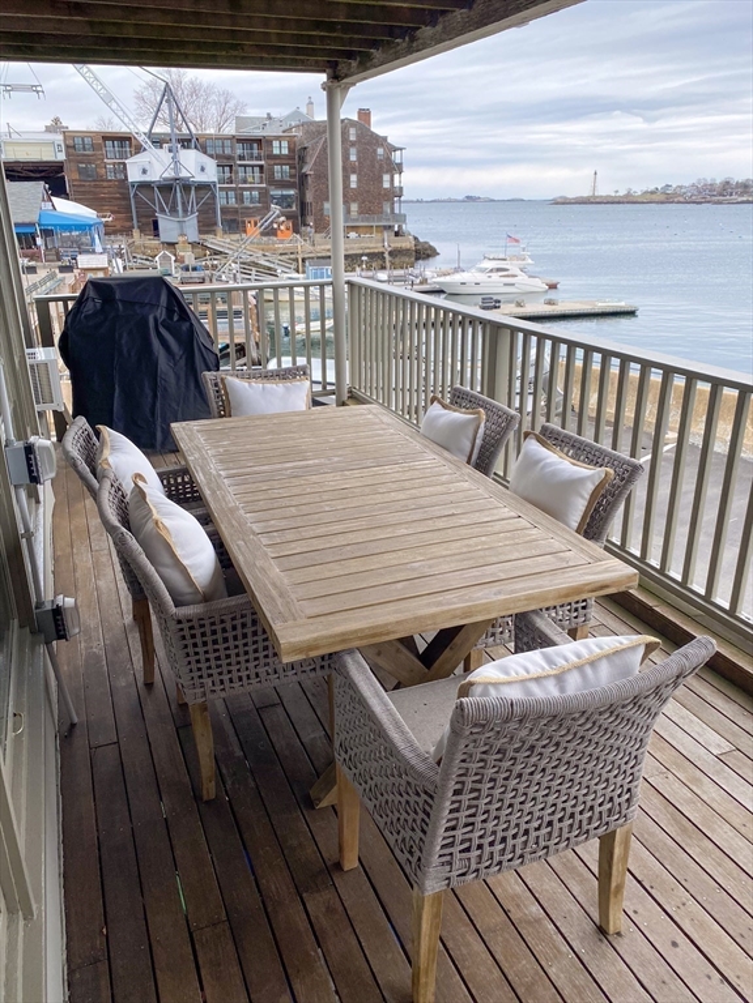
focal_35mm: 26
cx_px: 376
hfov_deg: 53.1
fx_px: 754
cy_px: 502
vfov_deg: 67.3
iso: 32
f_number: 1.8
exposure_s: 1/700
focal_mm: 4.25
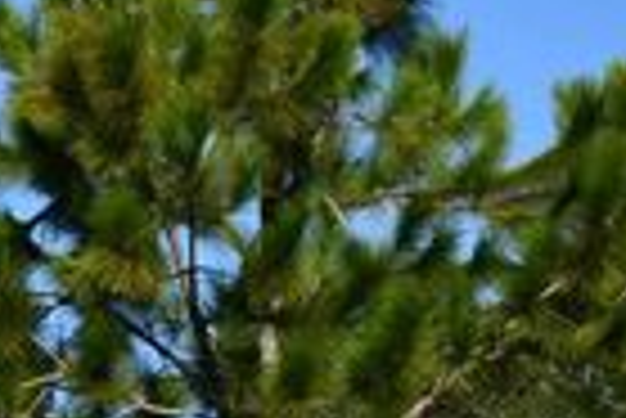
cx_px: -72
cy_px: 903
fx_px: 4822
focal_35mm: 277
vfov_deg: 4.9
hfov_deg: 7.4
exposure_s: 1/320
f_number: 9
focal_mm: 30
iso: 100
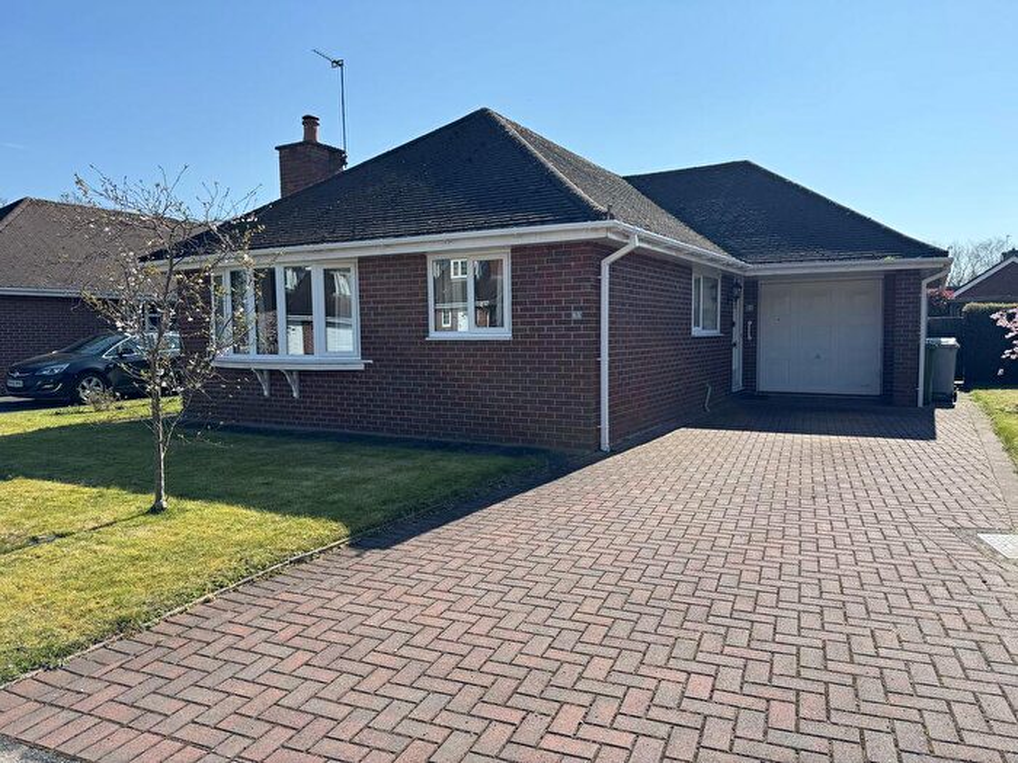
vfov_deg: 56.8
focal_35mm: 24
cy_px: 382
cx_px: 509
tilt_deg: -3.0
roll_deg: +1.2
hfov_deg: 71.6
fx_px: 706
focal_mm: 6.76
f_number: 1.78
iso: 80
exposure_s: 1/4049
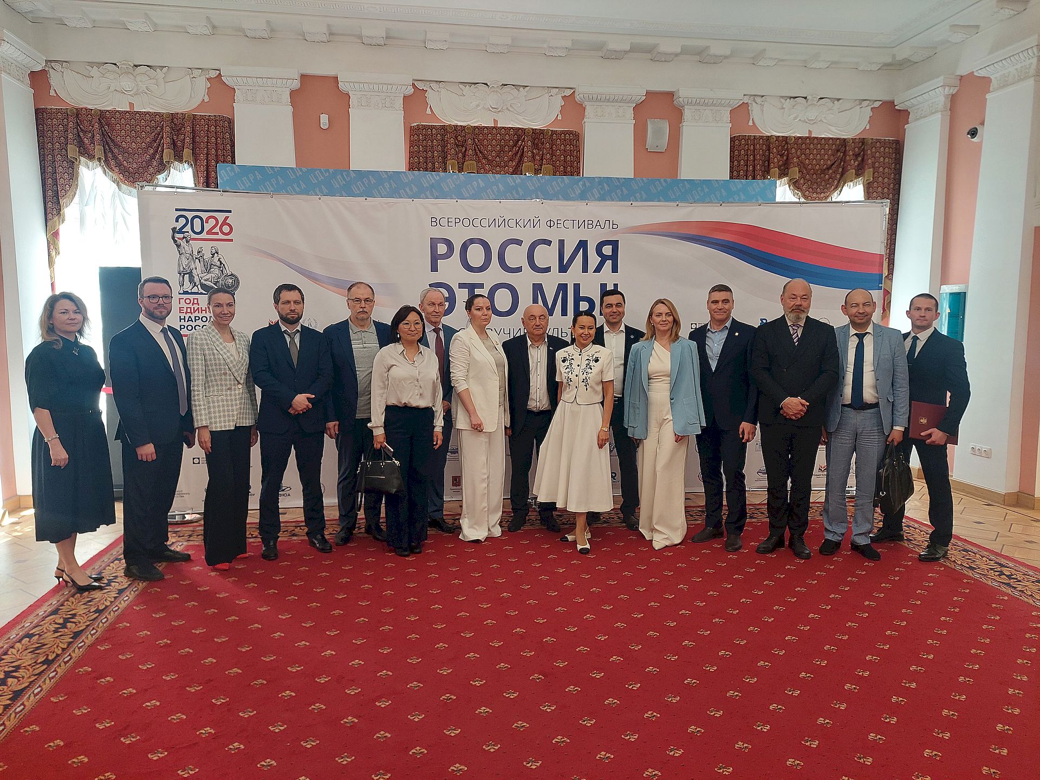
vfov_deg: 56.8
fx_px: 721
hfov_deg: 71.6
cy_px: 390
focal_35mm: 24
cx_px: 520
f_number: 1.8
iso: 125
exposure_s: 1/50
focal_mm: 5.23
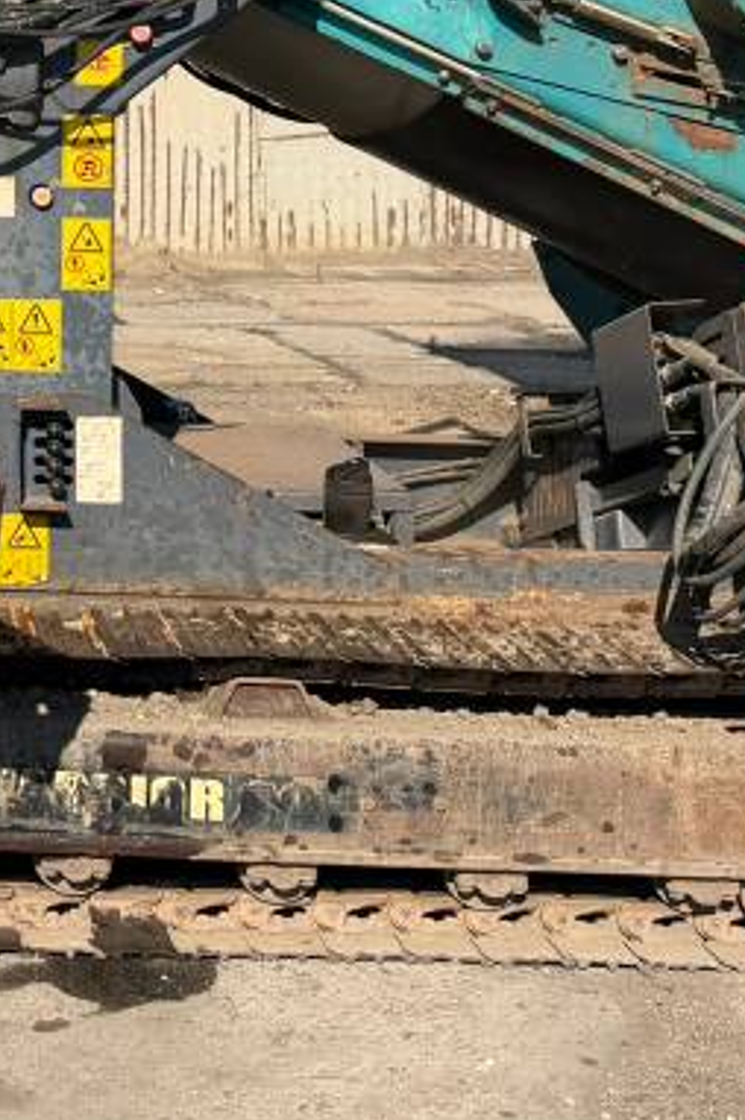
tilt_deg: +0.2
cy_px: 82
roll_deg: +0.6
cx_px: -293
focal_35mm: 67
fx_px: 2083
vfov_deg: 28.7
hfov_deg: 18.5
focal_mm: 6.76
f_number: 1.78
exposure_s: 1/4405
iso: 80
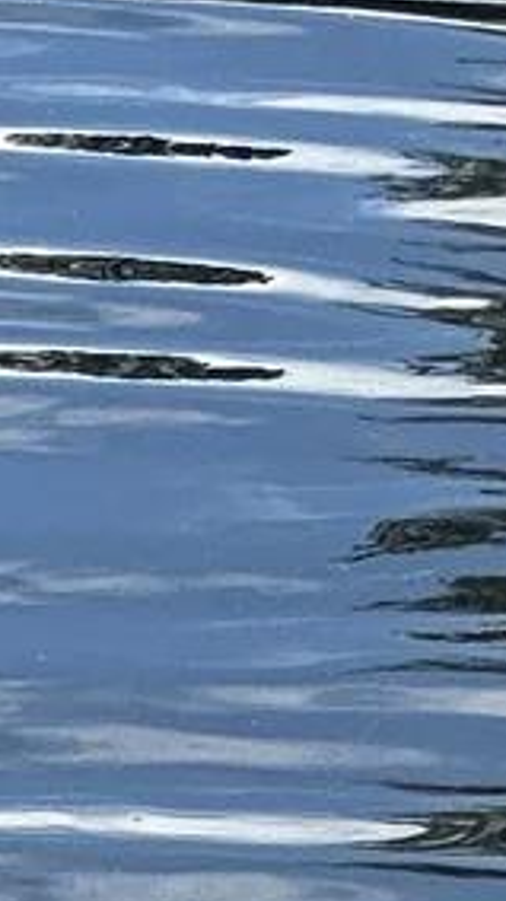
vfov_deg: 3.9
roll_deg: -1.8
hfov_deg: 2.3
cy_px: -1917
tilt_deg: -4.7
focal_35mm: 534
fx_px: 12749
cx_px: 1483
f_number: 2.8
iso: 32
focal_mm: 9
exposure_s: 1/268
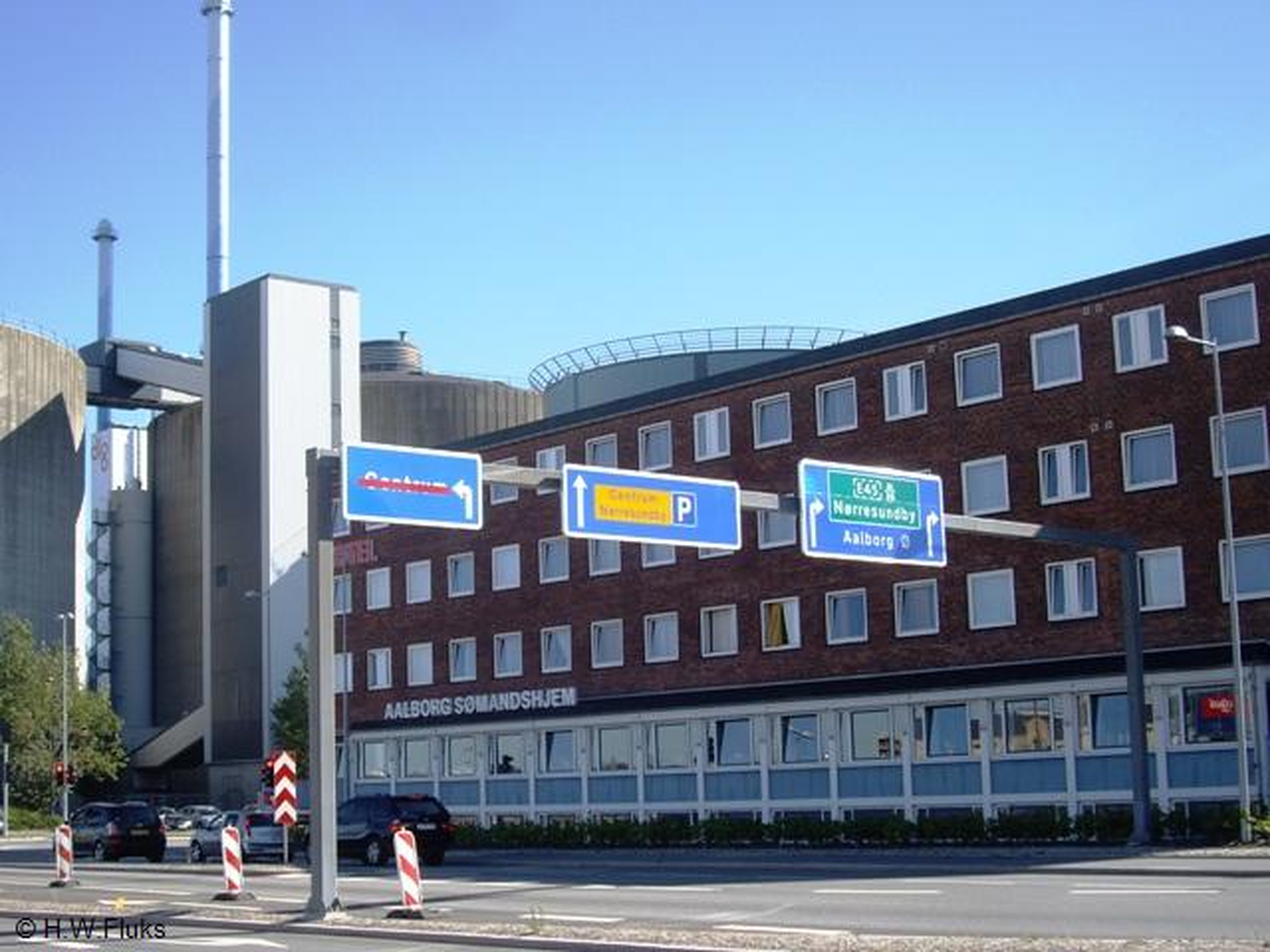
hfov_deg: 49.0
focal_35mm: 38
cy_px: 476
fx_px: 1394
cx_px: 635
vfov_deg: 37.7
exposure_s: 1/640
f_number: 2.8
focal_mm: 7.9
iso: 64
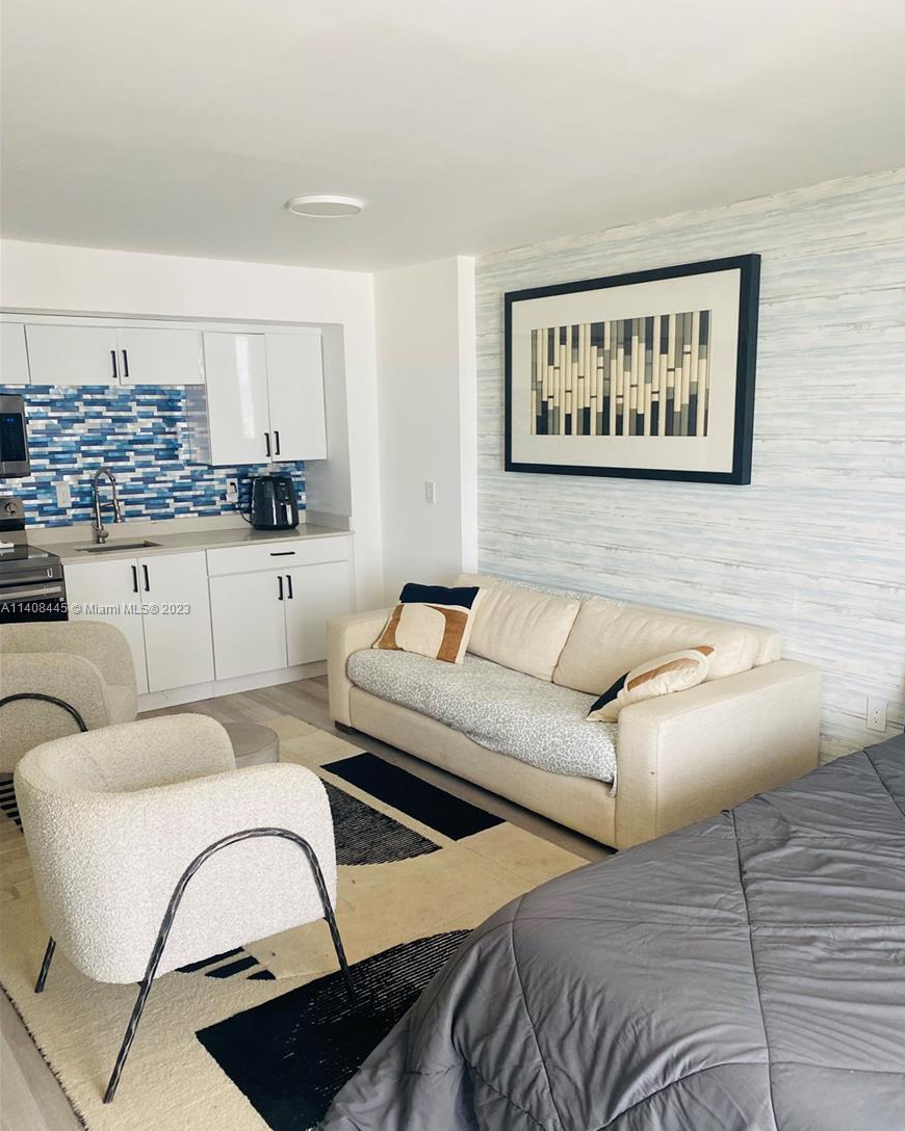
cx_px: 467
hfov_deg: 51.5
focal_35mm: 28
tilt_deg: -11.5
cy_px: 609
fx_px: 938
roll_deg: +1.2
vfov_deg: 62.1
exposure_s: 1/121
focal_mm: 4.25
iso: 100
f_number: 1.8
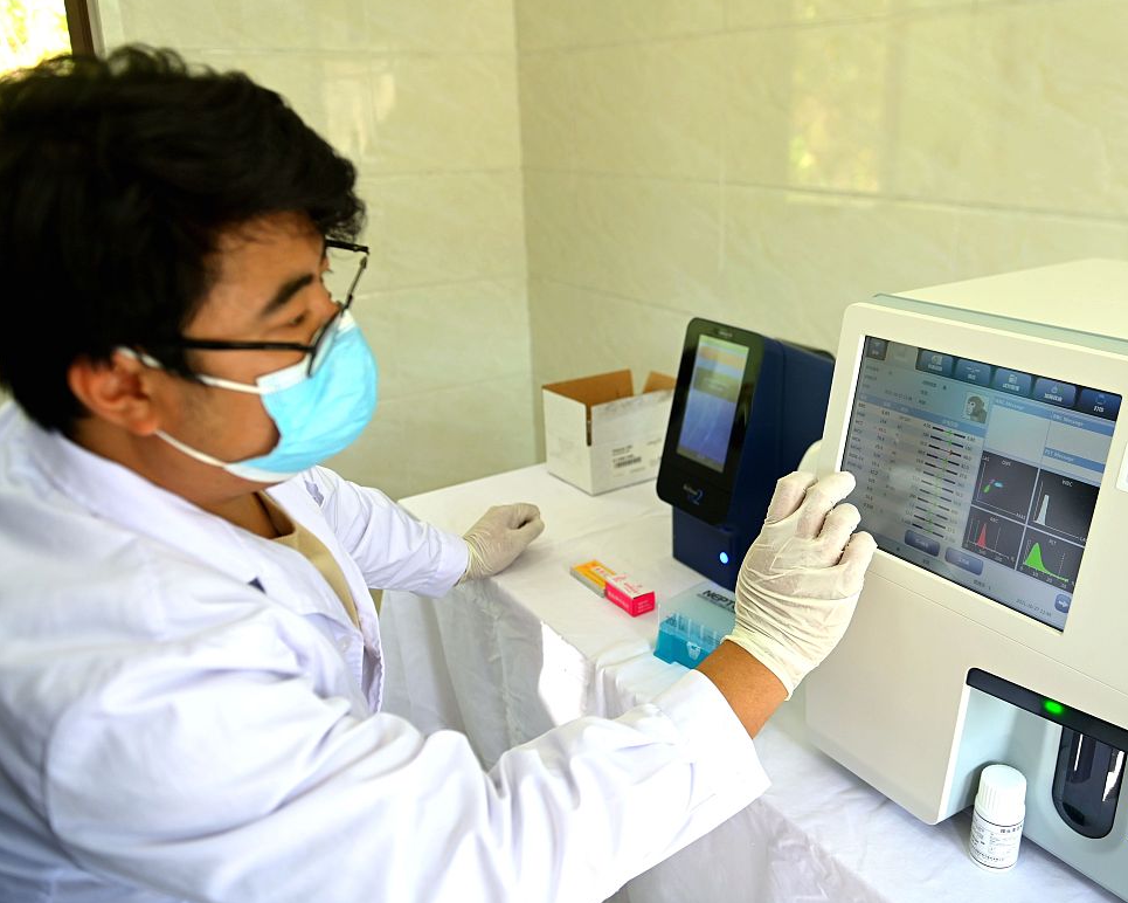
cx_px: 624
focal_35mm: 28
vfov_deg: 51.5
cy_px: 440
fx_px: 935
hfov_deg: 62.1
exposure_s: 1/50
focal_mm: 24
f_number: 3.2
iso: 180
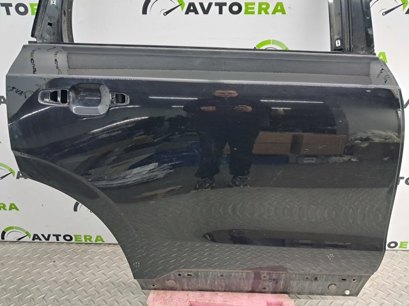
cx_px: 204
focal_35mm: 27
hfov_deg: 65.4
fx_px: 319
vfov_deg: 51.3
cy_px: 153
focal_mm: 4
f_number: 1.8
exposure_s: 1/50
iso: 250
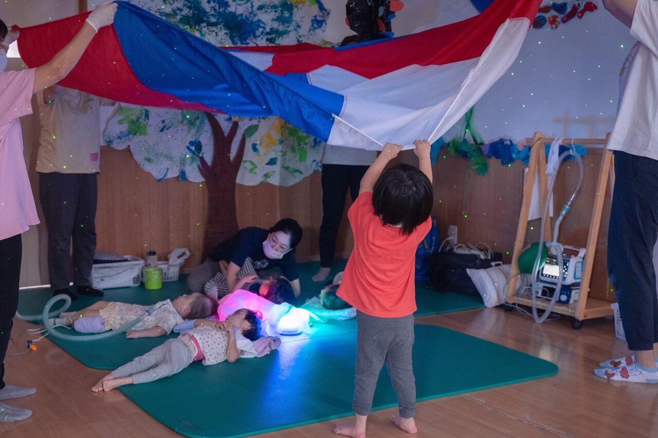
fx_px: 676
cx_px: 329
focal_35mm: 37
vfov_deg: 35.9
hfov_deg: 51.9
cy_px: 219
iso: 3200
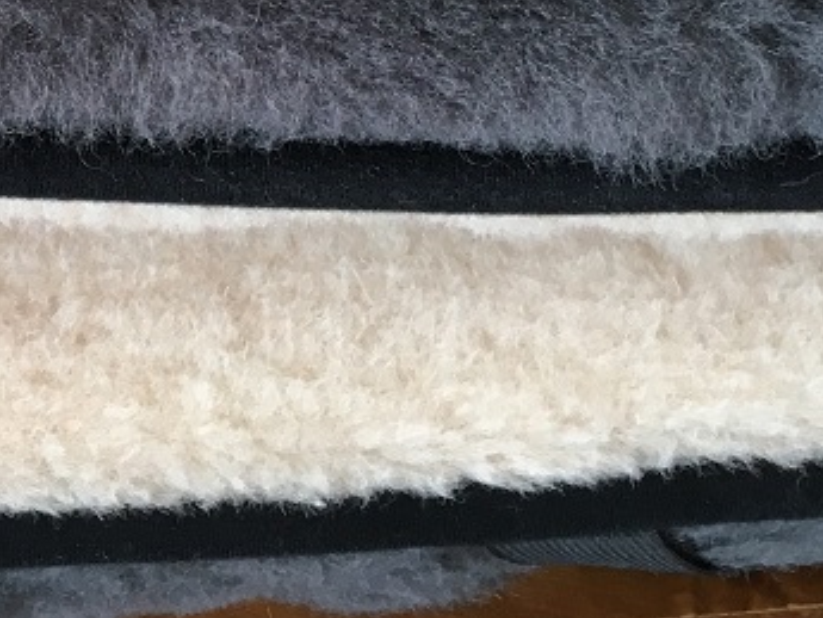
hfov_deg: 22.6
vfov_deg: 16.6
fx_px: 1998
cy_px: -189
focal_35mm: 84
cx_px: 43
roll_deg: +3.8
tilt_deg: -33.8
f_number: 2.2
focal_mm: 4.15
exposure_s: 1/33
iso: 64
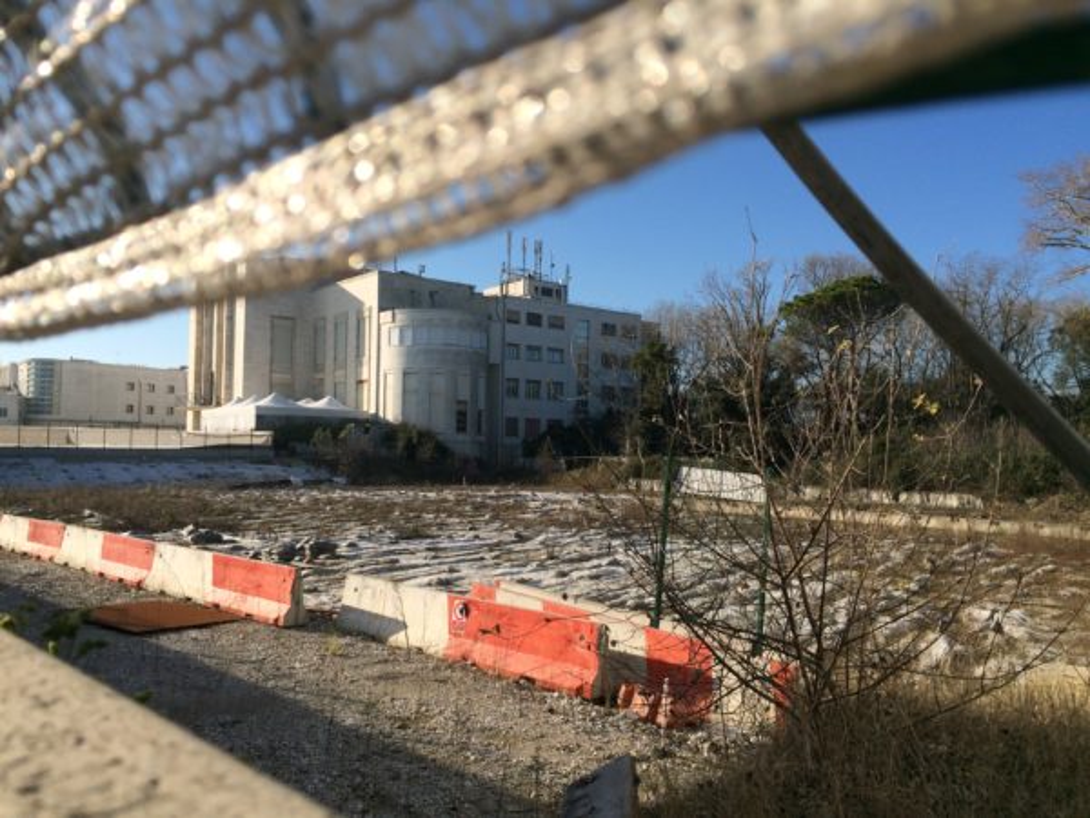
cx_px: 545
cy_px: 409
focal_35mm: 29
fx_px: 913
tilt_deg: +2.5
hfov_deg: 61.7
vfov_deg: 48.2
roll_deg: +0.6
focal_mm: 4.15
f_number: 2.2
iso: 32
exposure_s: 1/2415
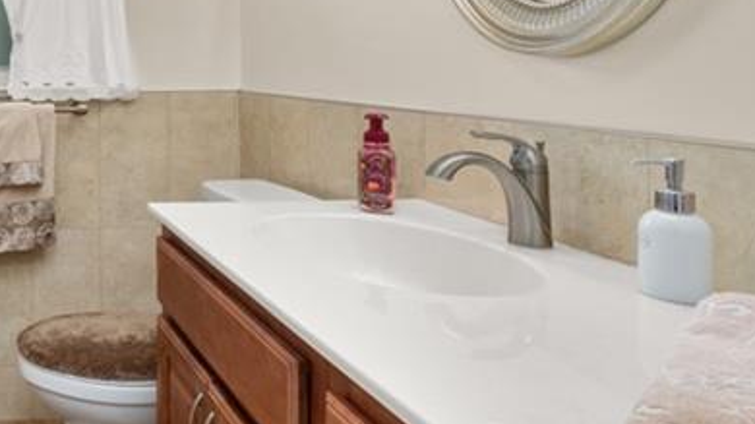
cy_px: 46
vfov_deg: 33.8
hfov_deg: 48.4
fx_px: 660
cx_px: -8
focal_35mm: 33
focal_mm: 12
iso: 400
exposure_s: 1/8
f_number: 11
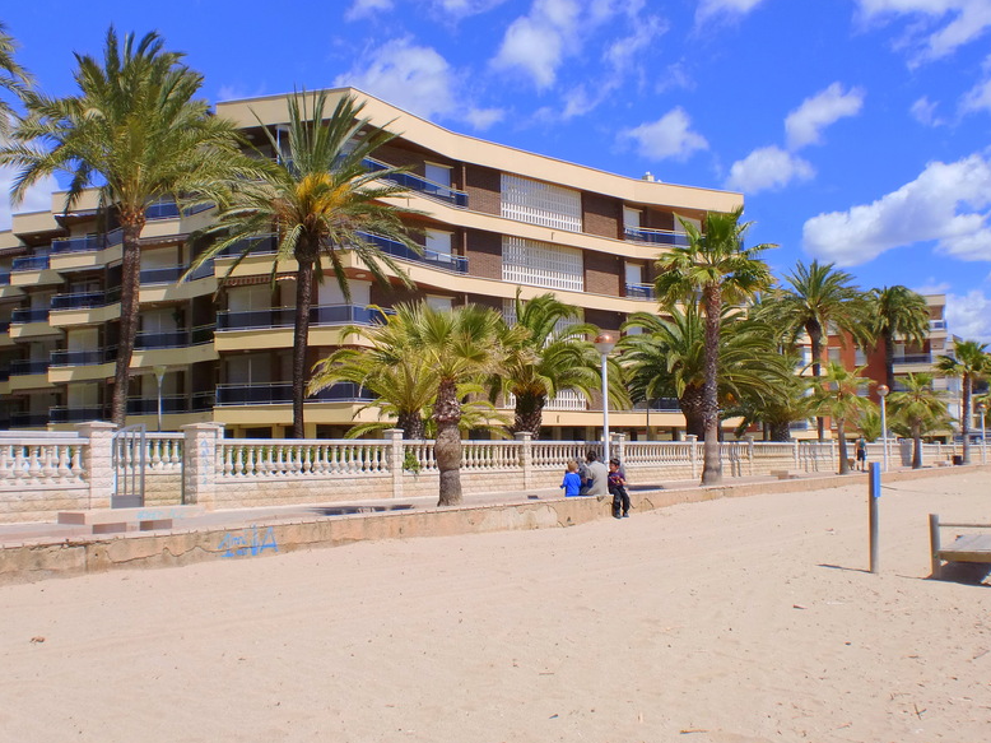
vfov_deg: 39.6
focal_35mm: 36
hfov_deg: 51.4
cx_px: 507
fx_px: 1030
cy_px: 379
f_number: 5.6
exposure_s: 1/640
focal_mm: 6.3
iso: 64
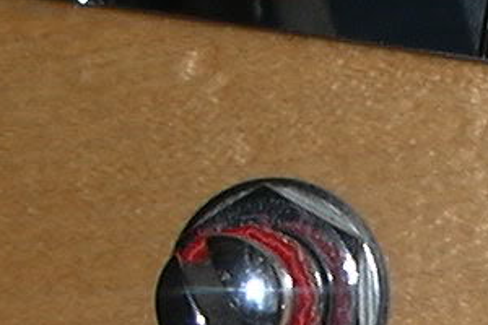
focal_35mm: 194
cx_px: 534
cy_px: 502
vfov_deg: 7.0
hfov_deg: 10.5
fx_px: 2630
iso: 100
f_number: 2.8
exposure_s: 1/64.1
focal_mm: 5.4
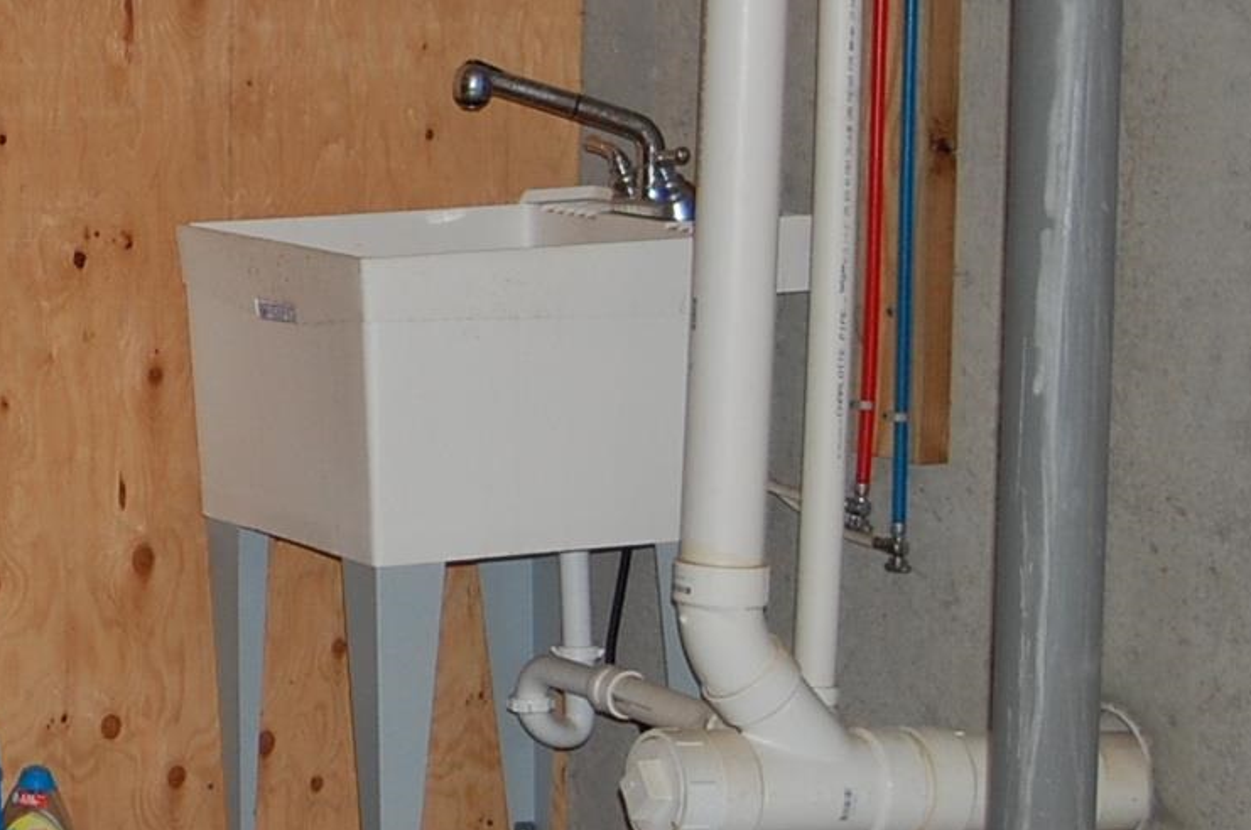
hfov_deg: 13.7
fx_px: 4911
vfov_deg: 9.6
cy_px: 127
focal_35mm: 142
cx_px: -601
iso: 400
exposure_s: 1/60
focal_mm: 31
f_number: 4.5
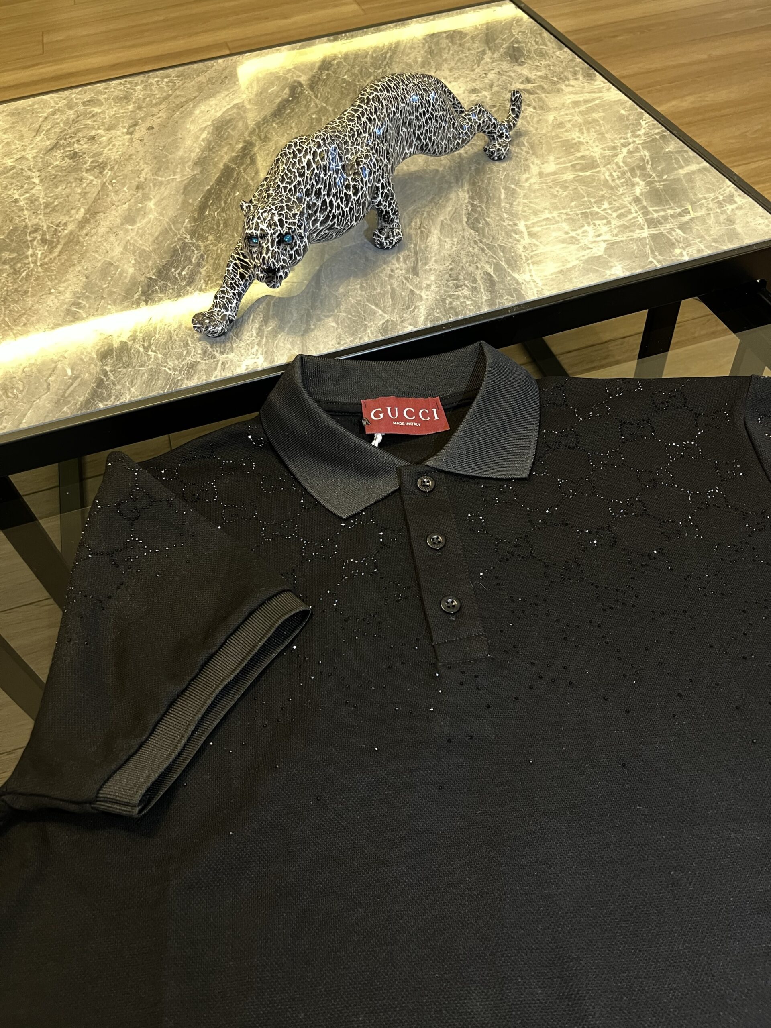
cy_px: 514
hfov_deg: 53.1
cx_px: 386
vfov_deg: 67.3
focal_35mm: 26
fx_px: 772
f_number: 1.5
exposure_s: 1/25
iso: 640
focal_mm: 5.7
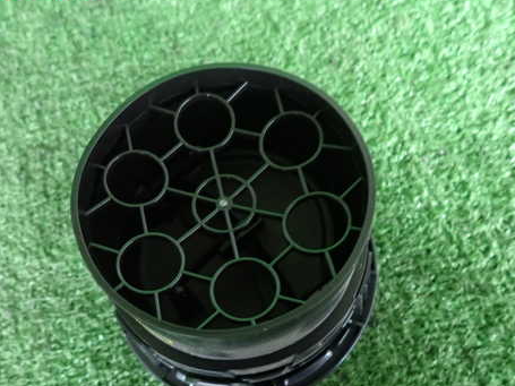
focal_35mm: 33
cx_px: 230
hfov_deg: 55.2
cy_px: 229
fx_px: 491
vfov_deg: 42.7
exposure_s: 1/30
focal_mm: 4.5
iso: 400
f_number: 2
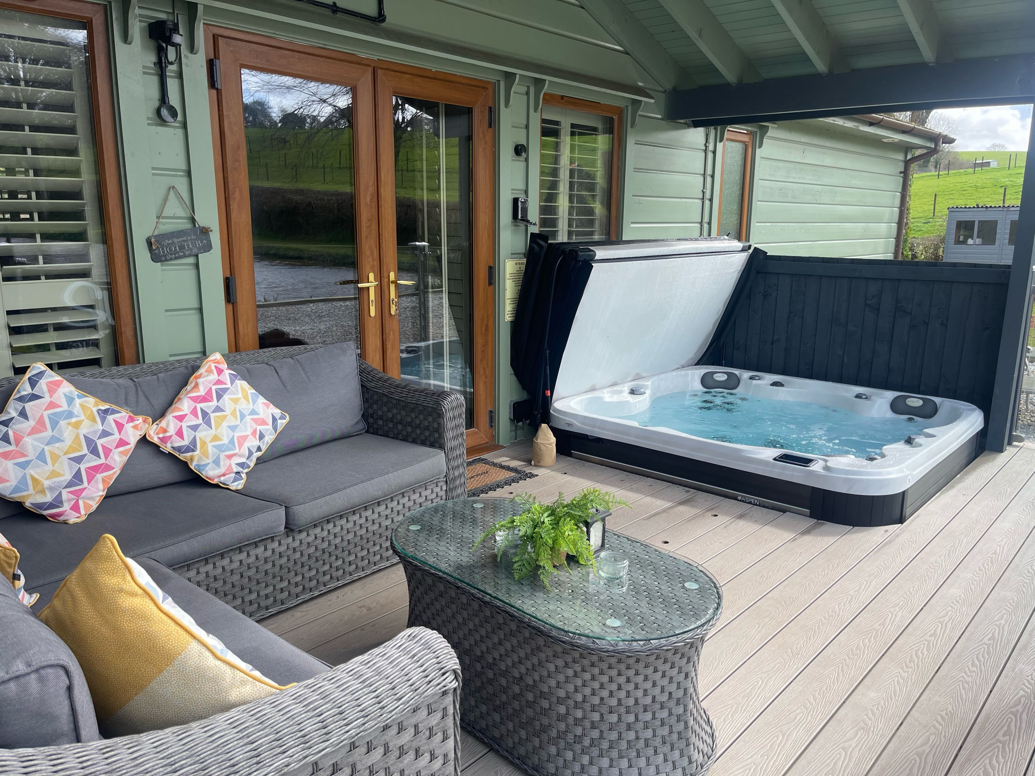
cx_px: 518
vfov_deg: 53.1
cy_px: 388
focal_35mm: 26
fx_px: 777
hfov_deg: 67.3
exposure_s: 1/1003
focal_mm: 5.1
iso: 32
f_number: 1.6
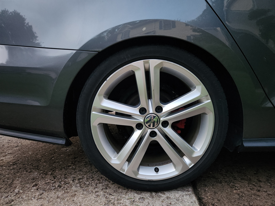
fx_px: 183
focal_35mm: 23
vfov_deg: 58.9
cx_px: 138
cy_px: 103
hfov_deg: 73.9
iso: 800
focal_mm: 5.4
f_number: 1.8
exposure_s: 1/24
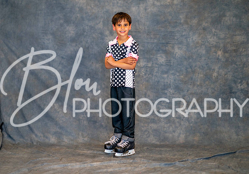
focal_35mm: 104
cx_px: 94
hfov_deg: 19.2
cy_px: 76
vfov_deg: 13.6
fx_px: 734
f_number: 1.4
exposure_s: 1/200
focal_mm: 85
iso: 400
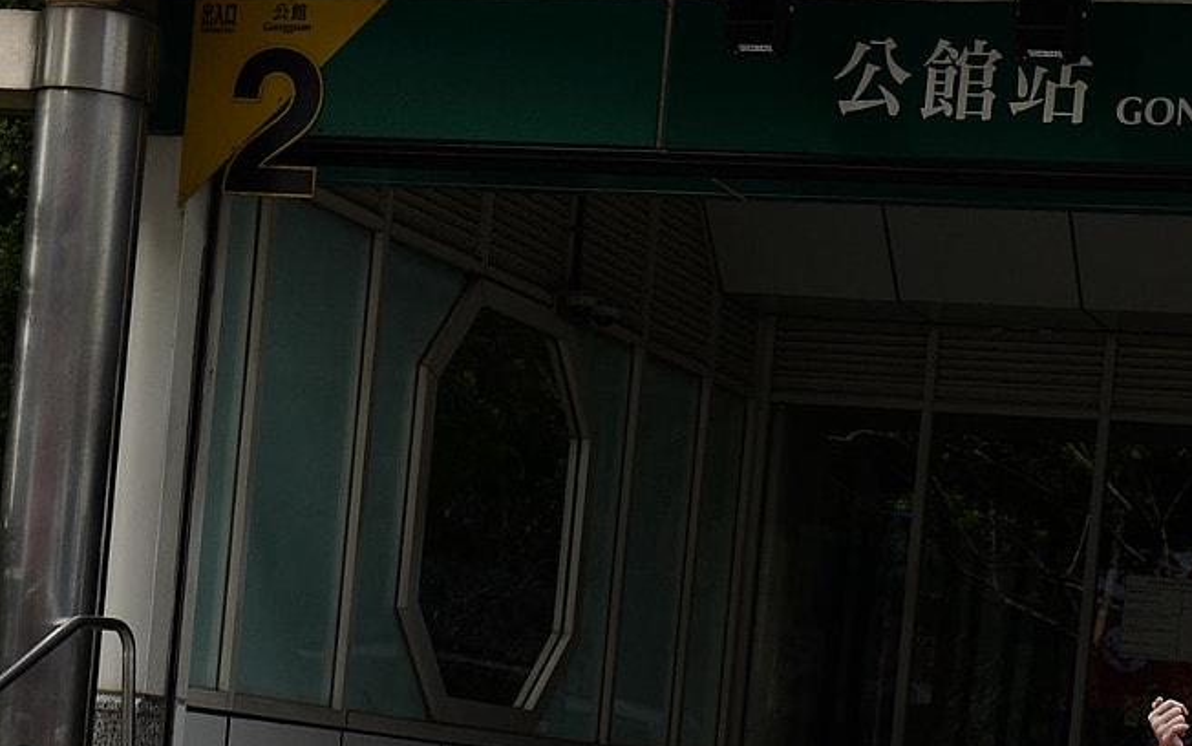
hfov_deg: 28.6
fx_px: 2275
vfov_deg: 17.9
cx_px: 978
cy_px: 835
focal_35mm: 70
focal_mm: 28
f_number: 2.8
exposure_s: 1/800
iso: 100
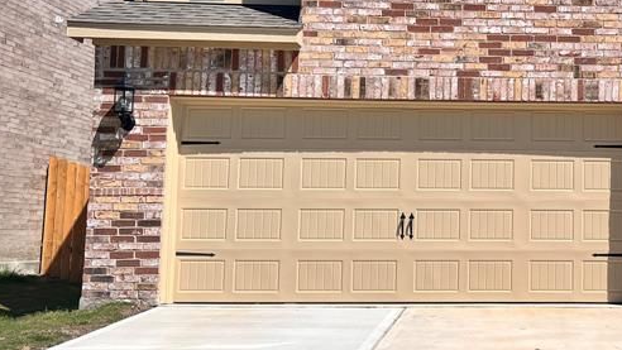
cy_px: 128
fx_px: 973
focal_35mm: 59
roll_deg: -0.9
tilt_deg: +6.5
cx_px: 575
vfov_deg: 20.4
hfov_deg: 33.3
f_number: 1.5
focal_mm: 5.7
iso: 50
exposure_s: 1/8000
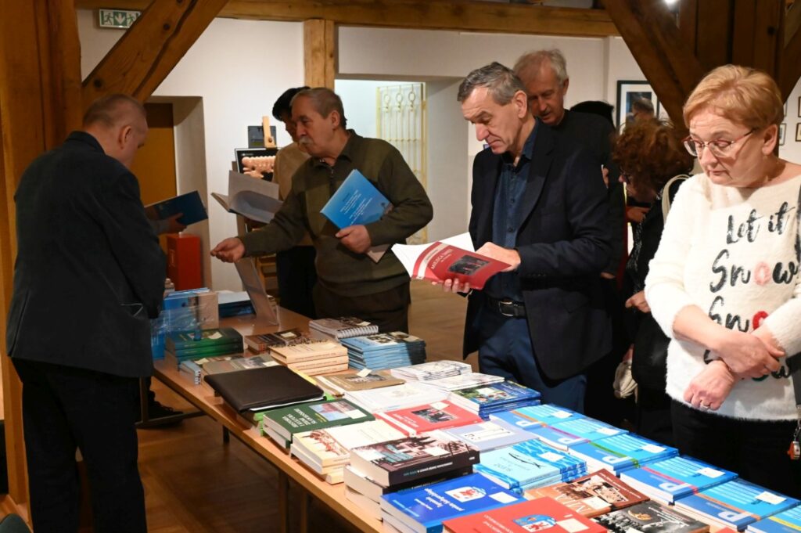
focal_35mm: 40
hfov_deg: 48.5
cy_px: 266
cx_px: 400
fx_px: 889
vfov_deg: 33.3
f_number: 8
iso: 12800
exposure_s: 1/250
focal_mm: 40
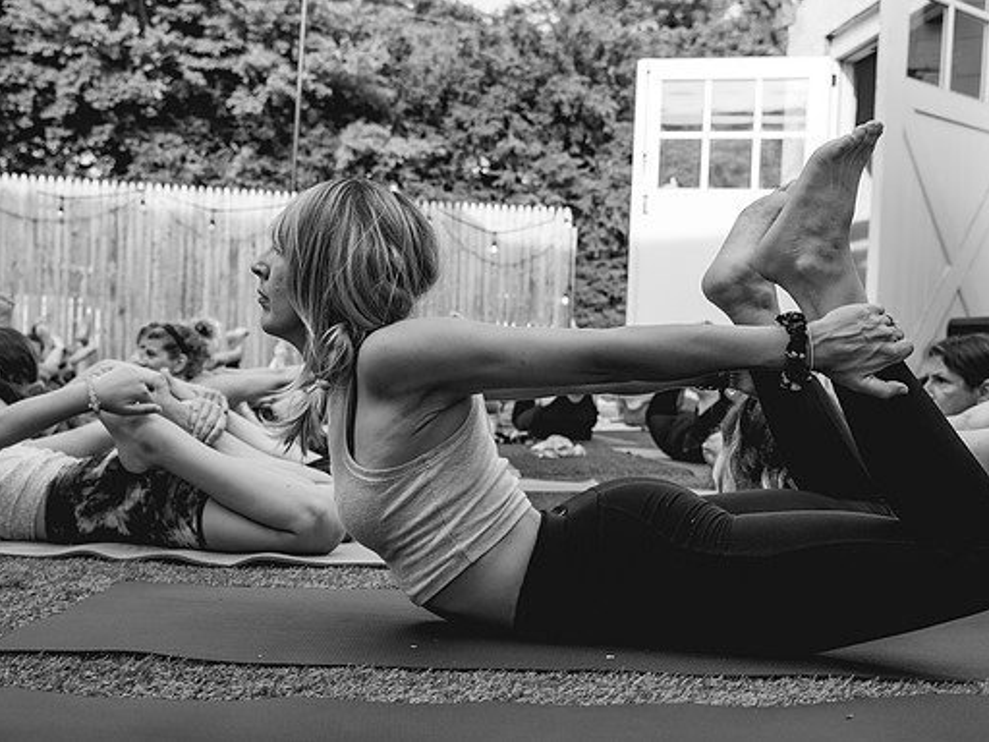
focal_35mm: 44
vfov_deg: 32.9
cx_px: 500
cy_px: 346
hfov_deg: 42.9
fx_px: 1257
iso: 250
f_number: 5
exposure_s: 1/250
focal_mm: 38
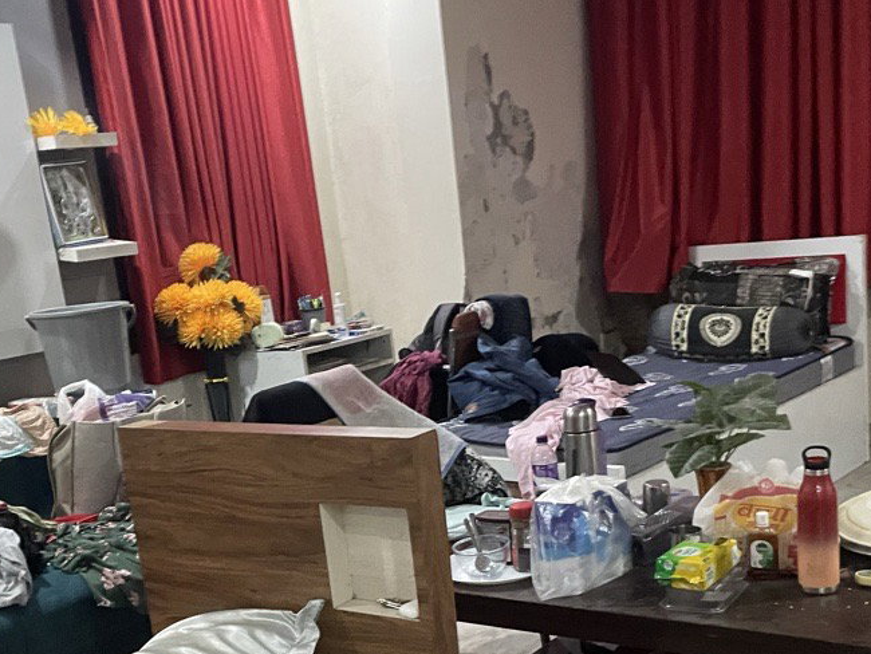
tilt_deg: -14.1
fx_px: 1208
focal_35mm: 48
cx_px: 419
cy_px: 516
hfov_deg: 39.6
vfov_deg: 29.6
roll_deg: +7.2
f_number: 1.6
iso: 640
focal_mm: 4.2
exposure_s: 1/30
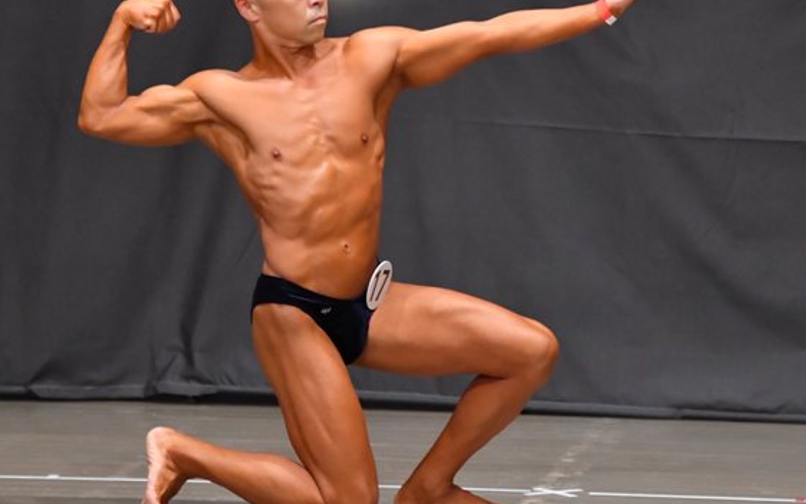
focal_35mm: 422
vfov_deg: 3.1
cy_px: 213
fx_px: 9272
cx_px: 413
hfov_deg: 5.0
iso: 6400
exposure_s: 1/400
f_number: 5.6
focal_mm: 200
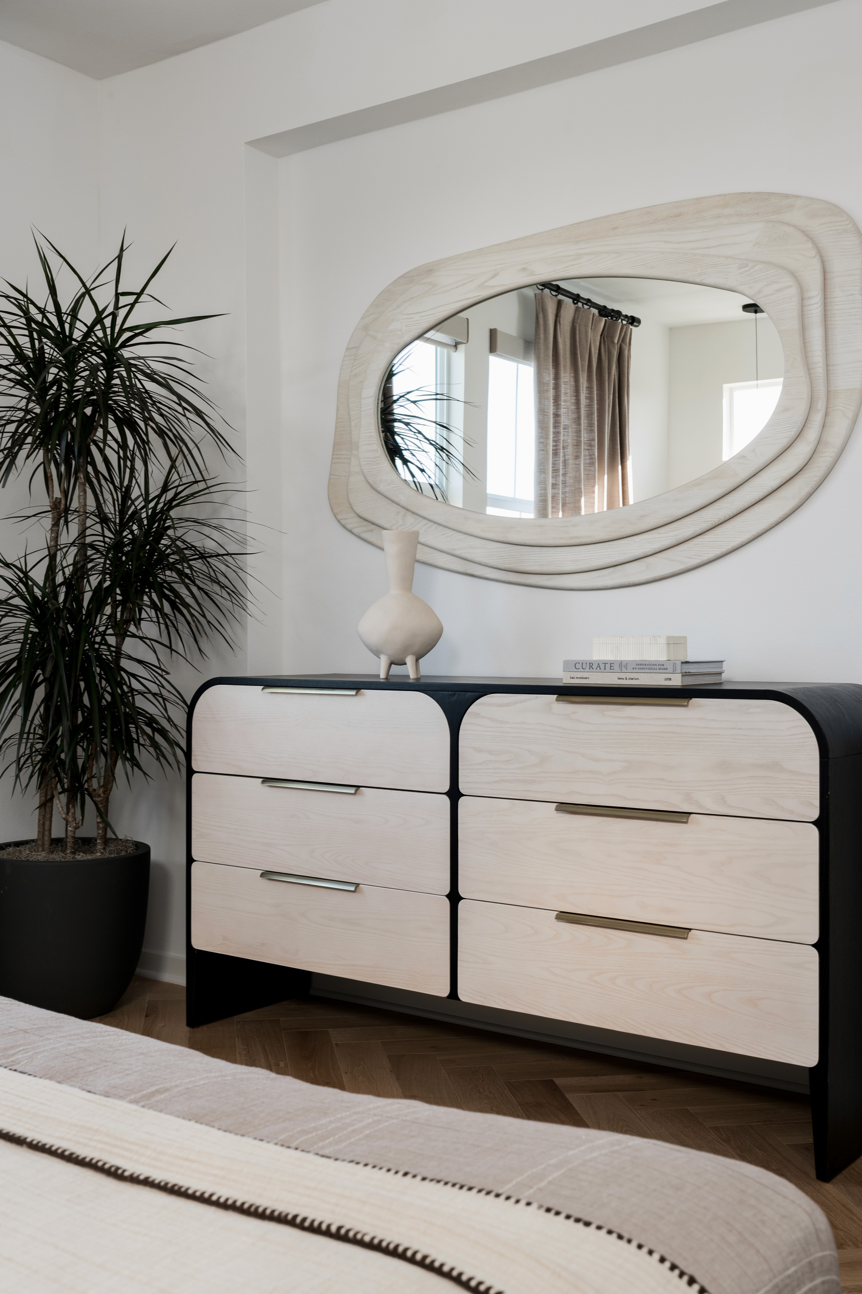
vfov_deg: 51.9
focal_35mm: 37
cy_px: 647
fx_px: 1329
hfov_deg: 35.9
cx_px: 431
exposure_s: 1/20
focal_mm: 37
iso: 250
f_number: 8
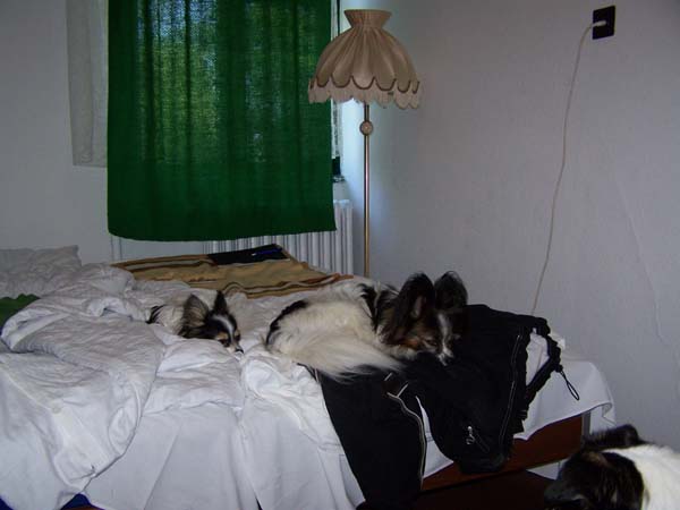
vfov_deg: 37.7
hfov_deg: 49.0
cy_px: 255
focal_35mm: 38
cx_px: 340
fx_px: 746
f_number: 2.8
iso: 160
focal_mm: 6.3
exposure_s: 1/60
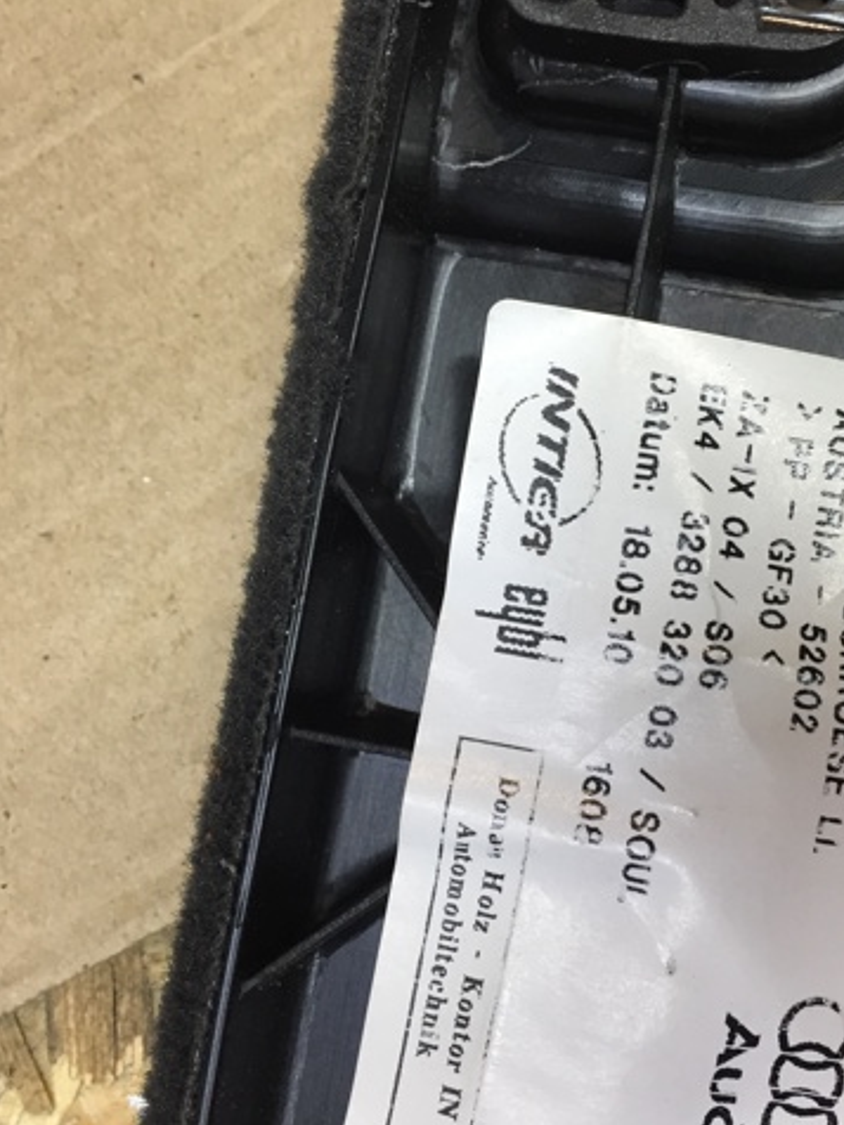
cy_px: 562
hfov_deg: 36.4
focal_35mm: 39
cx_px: 563
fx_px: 1268
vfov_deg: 47.9
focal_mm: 4.15
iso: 50
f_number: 2.2
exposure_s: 1/33
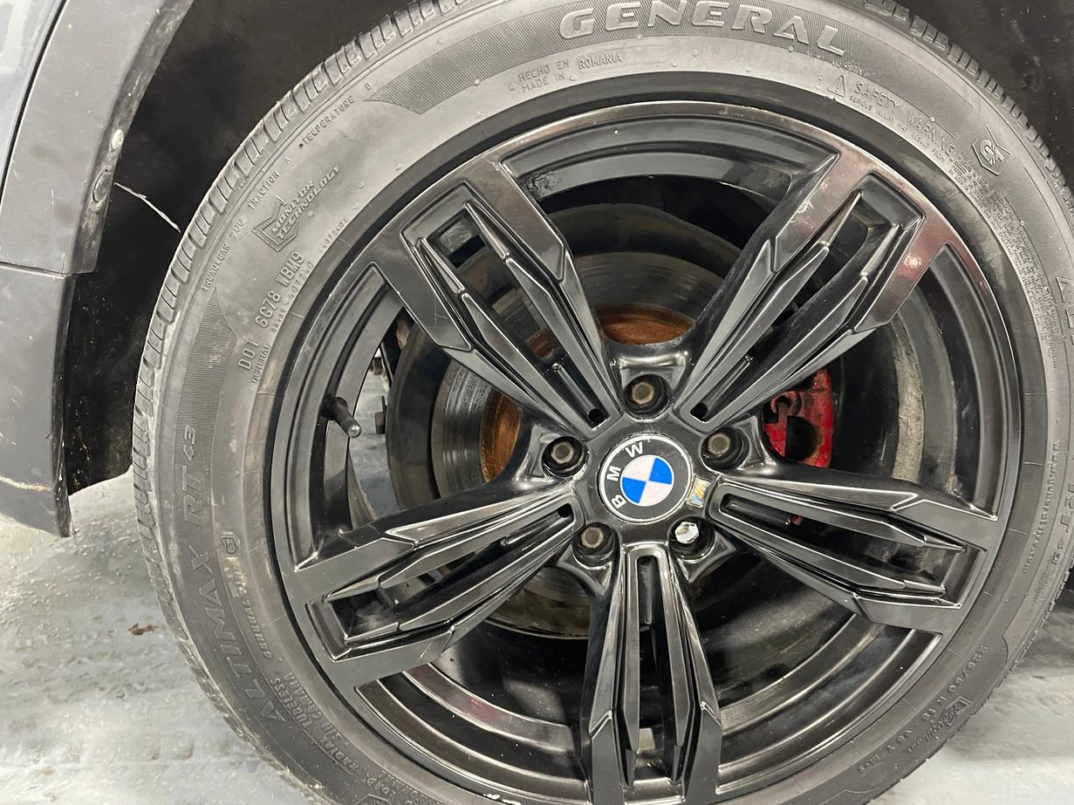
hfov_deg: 67.3
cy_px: 413
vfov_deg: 53.0
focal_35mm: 26
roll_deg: -7.6
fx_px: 807
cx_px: 546
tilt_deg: -20.8
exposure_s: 1/40
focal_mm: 5.1
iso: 640
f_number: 1.6
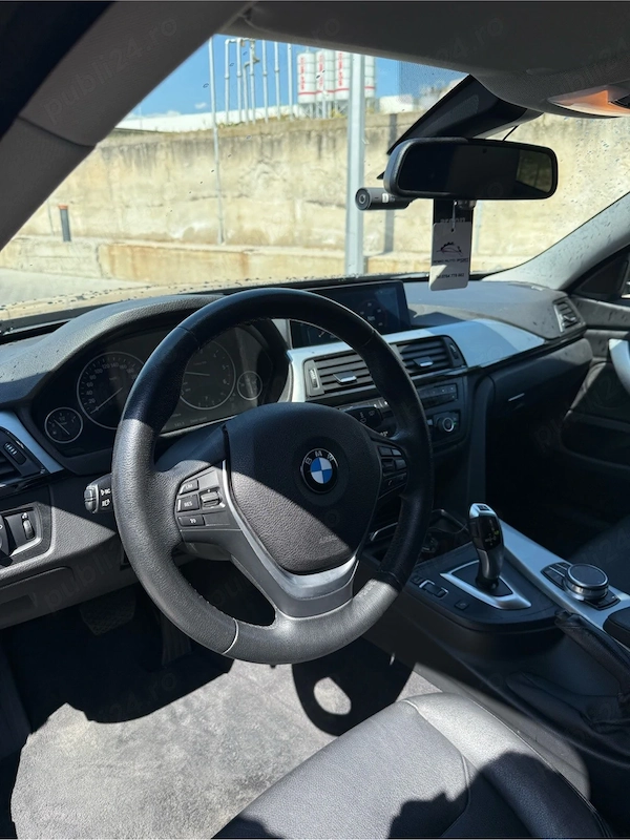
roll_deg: +0.4
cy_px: 420
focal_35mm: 24
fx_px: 582
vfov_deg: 71.6
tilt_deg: -20.7
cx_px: 315
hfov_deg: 56.8
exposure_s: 1/1553
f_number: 1.78
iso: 80
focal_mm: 6.76
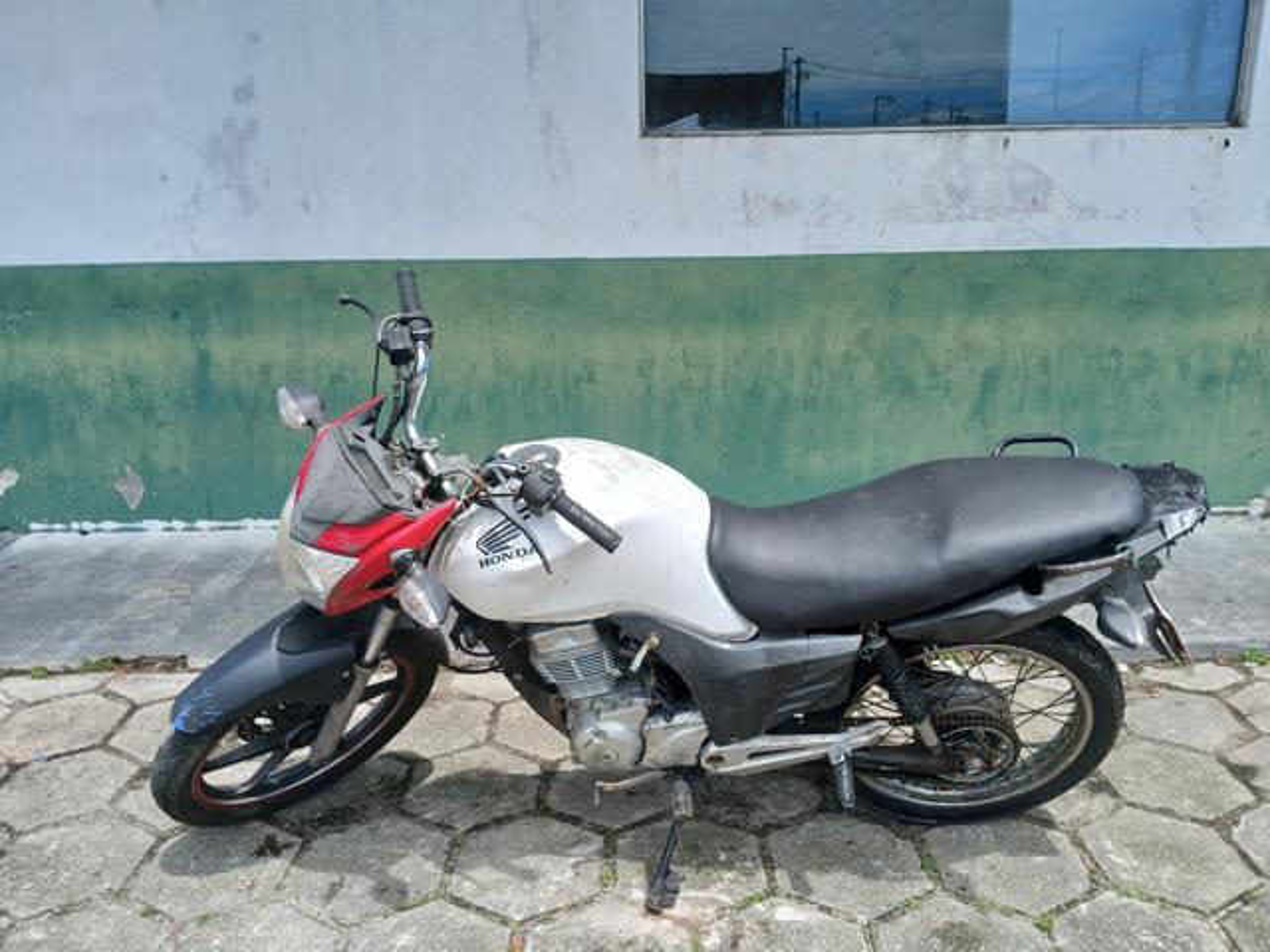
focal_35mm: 26
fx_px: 954
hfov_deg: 67.3
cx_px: 635
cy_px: 476
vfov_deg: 53.1
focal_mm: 3.98
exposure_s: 1/373
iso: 20
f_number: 1.8
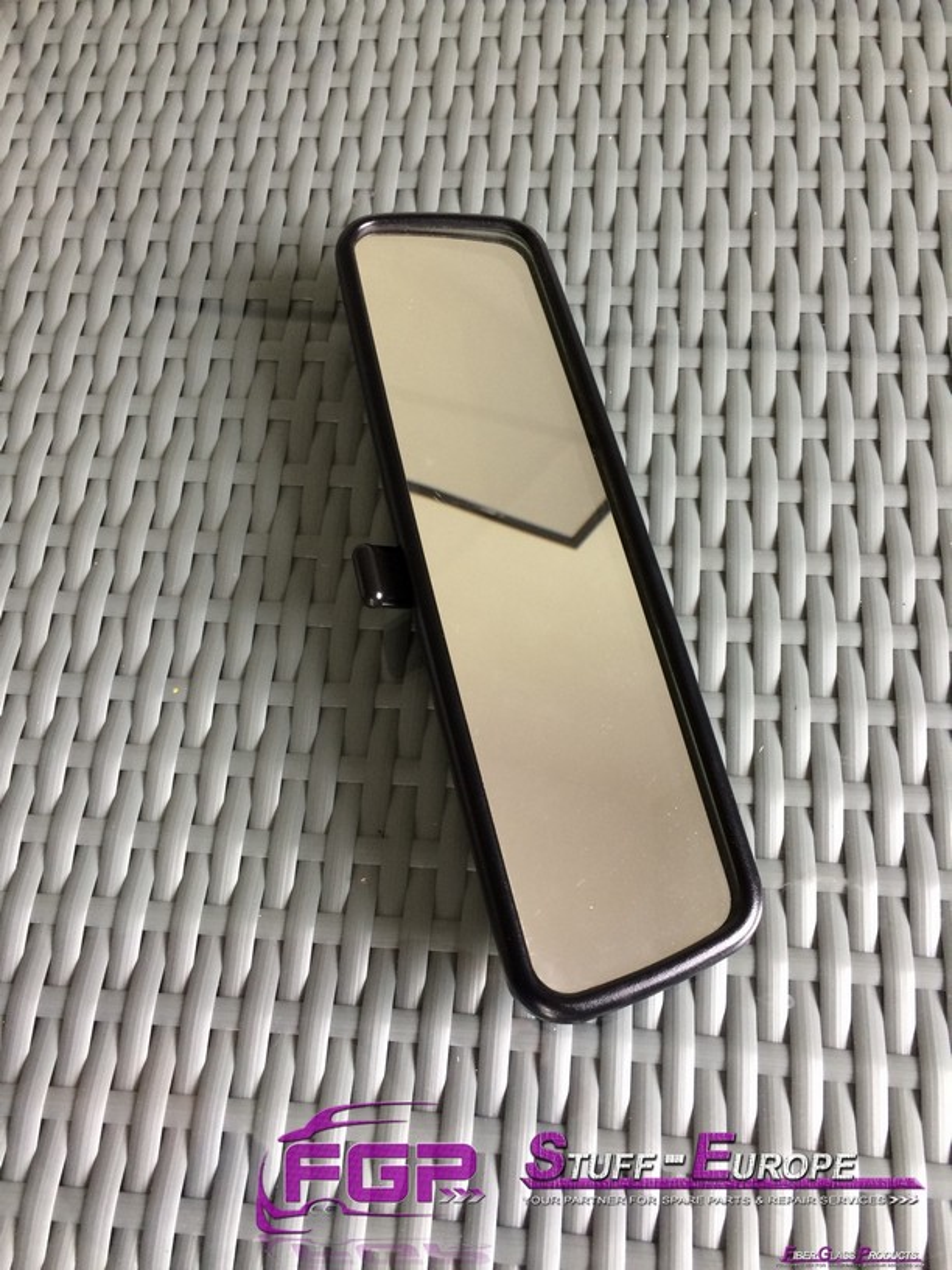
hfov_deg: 46.8
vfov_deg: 60.0
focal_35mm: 30
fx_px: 1100
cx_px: 476
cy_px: 635
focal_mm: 4.12
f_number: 2.2
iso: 50
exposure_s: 1/30
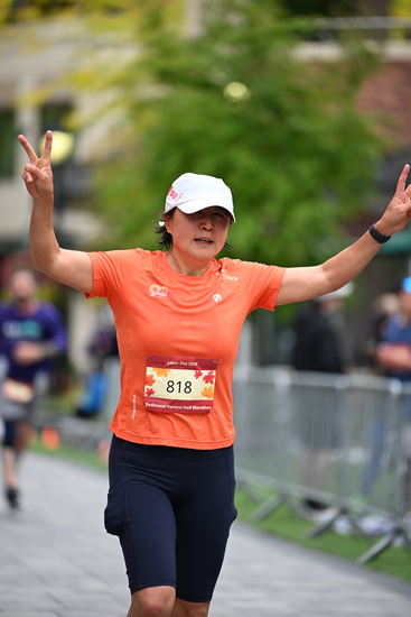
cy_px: 308
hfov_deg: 6.9
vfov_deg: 10.3
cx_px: 206
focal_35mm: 200
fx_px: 3423
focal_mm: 200
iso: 640
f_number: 2.8
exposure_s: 1/2000
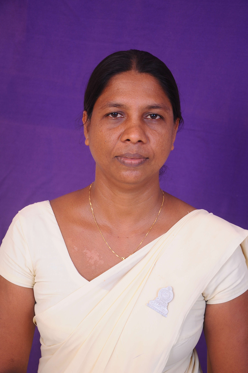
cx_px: 124
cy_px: 186
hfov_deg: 18.9
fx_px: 746
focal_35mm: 72
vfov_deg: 28.1
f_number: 5.6
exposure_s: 1/125
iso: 200
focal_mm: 48
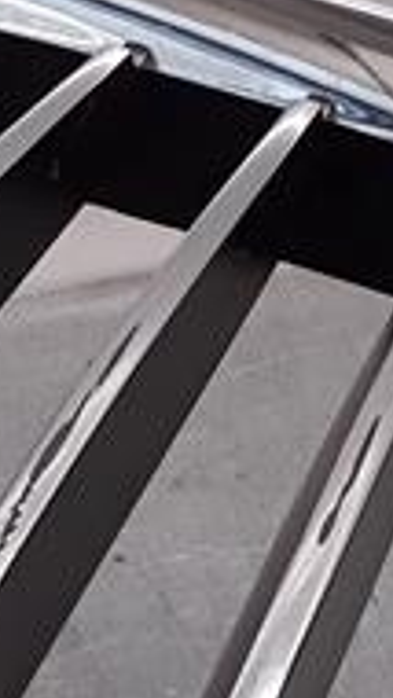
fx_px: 1906
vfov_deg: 20.7
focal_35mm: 103
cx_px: 176
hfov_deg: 11.8
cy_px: 474
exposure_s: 1/100
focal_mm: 2.91
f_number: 1.9
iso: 40
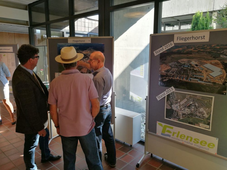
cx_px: 114
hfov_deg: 65.3
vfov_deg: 51.4
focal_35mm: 27
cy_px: 85
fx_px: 177
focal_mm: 4.5
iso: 100
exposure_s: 1/100
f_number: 2.2
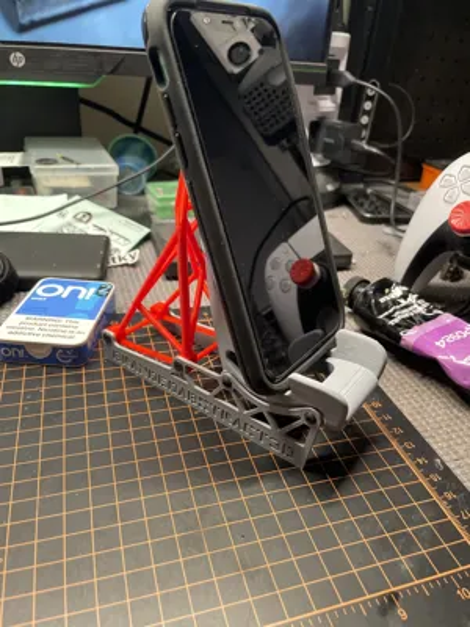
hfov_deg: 53.1
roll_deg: -5.2
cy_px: 314
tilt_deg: -30.2
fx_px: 471
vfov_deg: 67.3
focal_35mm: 26
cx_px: 235
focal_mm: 4.2
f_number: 1.6
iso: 250
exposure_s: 1/60
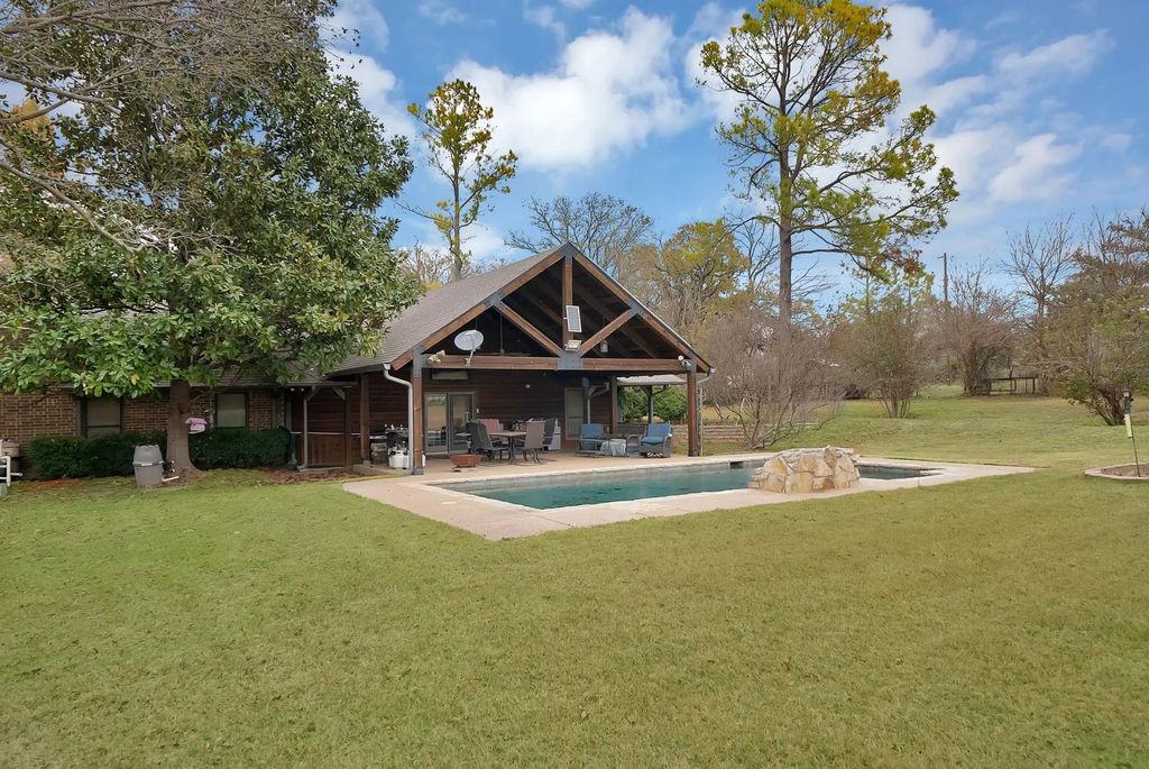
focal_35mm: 24
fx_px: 767
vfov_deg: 53.2
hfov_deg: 73.7
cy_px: 384
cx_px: 574
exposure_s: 1/25
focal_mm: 24
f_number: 9
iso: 640
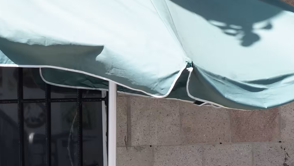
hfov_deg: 4.6
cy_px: 294
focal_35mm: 464
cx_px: -89
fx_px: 3617
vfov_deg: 2.6
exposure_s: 1/500
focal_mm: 60
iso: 200
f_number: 4.5
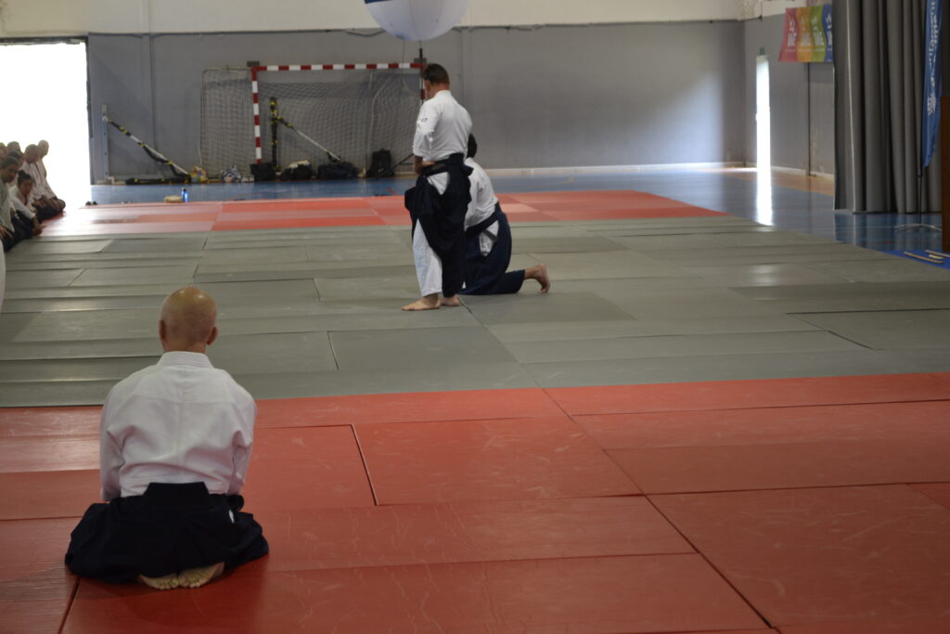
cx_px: 475
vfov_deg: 16.6
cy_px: 317
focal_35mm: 82
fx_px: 2177
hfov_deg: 24.6
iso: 400
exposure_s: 1/25
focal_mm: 55
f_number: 5.6
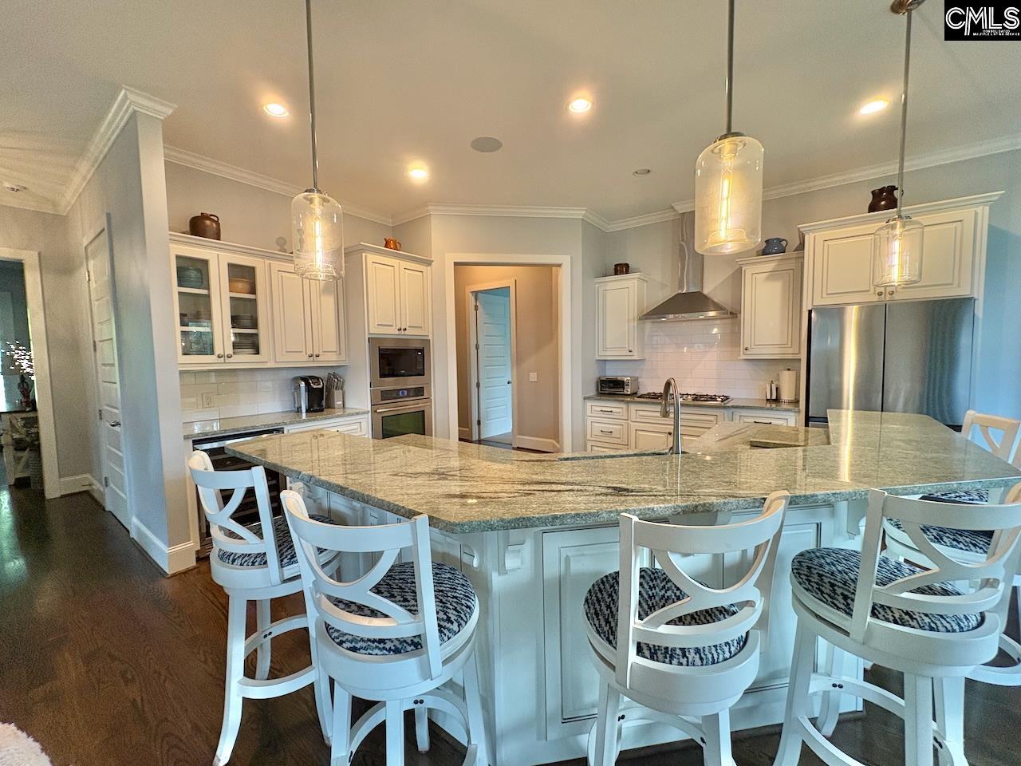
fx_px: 413
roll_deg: +0.8
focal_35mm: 14
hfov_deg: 102.1
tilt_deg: -4.0
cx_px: 510
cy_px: 383
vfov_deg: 85.7
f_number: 2.2
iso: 320
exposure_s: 1/60
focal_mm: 2.22
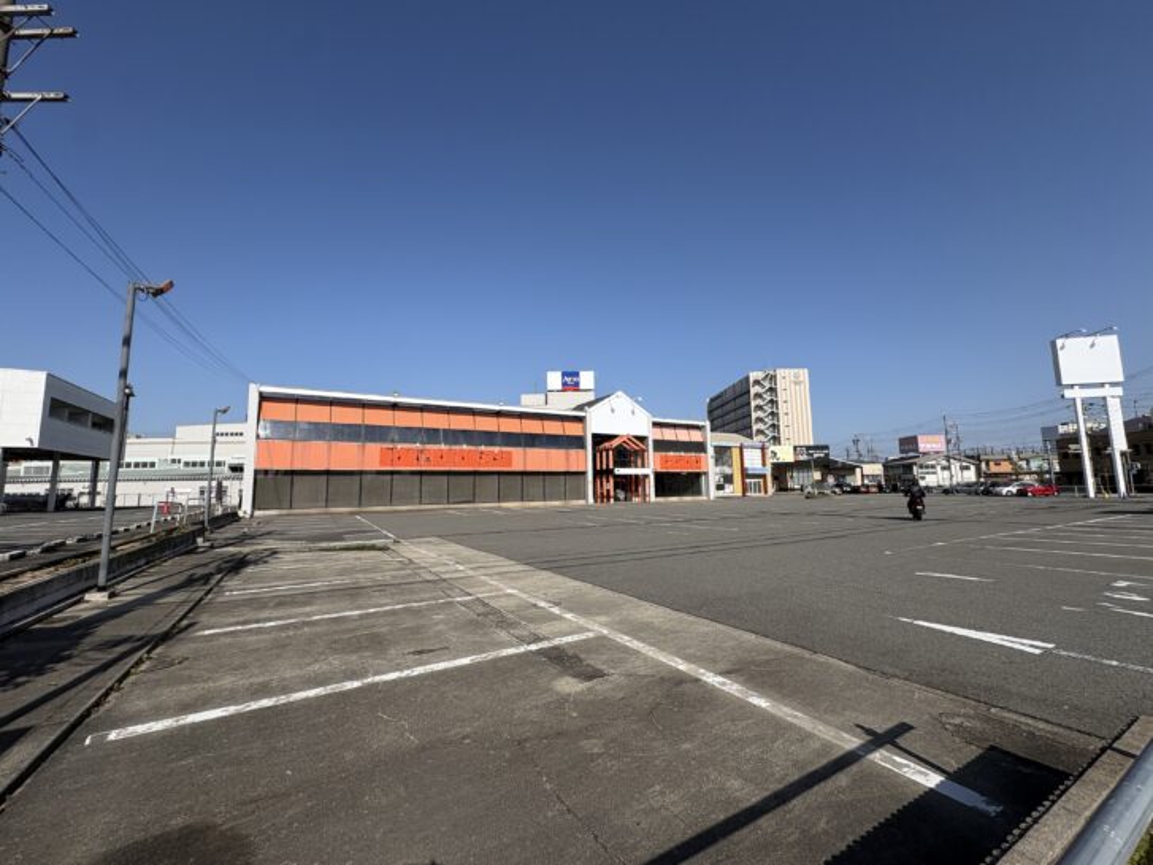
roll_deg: +1.0
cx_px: 576
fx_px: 466
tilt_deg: +6.8
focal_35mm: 14
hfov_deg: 102.1
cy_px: 432
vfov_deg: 85.7
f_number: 2.2
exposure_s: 1/3546
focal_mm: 2.22
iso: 50
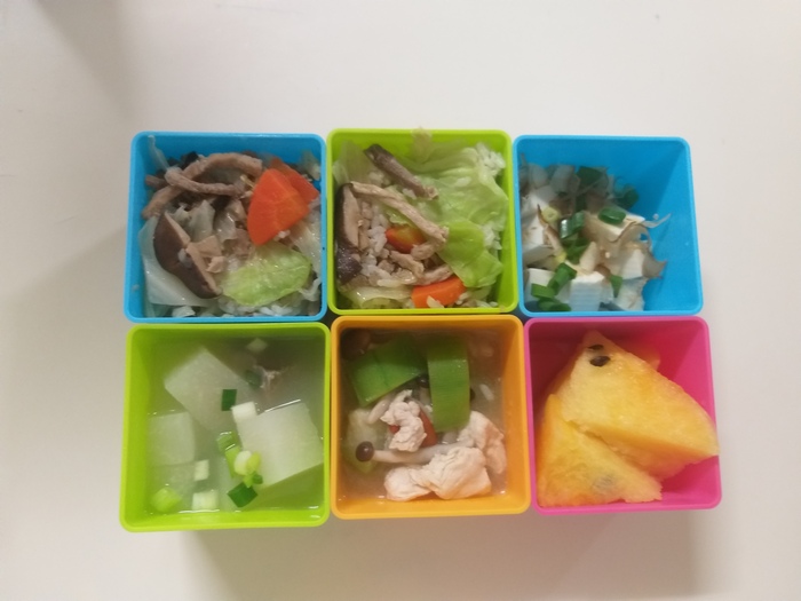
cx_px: 400
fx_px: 602
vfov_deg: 53.1
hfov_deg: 67.3
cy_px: 300
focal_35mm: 26
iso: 250
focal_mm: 3.93
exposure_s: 1/30
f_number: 1.7
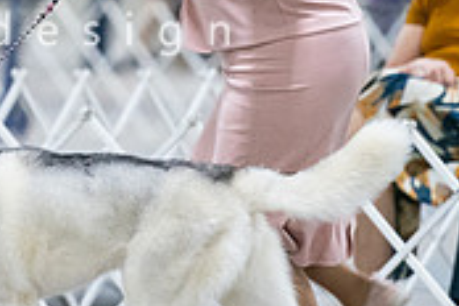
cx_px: -98
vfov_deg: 2.1
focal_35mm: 668
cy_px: 112
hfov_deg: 3.1
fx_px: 8516
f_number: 3.2
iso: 6400
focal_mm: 200
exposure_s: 1/250
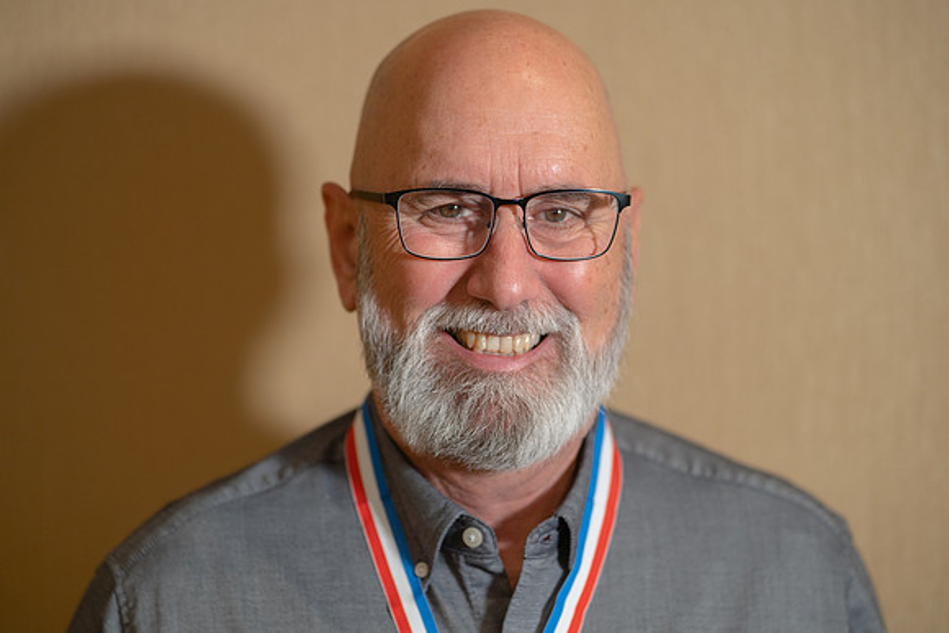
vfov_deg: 14.5
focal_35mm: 94
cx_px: 474
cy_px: 300
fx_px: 2490
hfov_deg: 21.6
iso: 500
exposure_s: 1/200
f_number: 1.8
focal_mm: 85
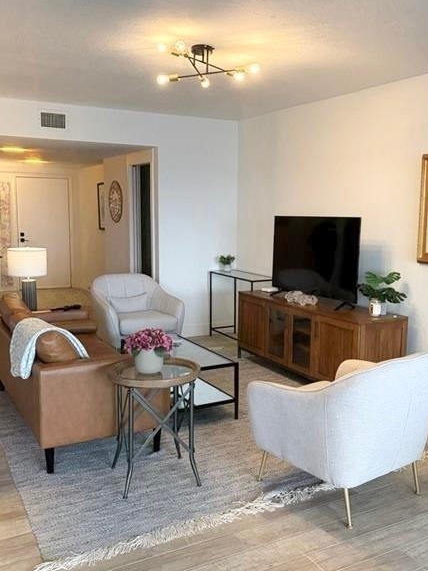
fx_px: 577
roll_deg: +0.3
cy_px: 283
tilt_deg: -8.2
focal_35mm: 35
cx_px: 240
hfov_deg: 40.6
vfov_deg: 52.6
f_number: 1.6
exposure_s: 1/120
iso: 160
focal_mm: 5.96
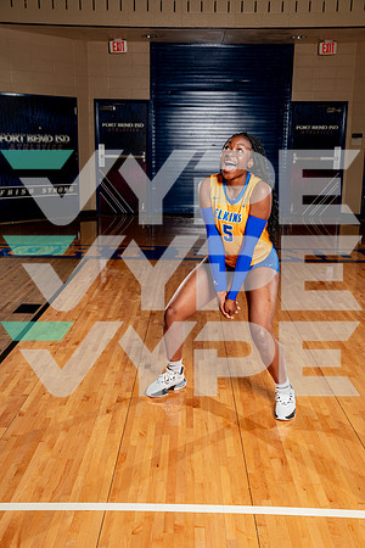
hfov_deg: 32.6
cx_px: 182
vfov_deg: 47.4
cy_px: 274
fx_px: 623
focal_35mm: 41
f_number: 5.6
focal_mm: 41
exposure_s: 1/250
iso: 200
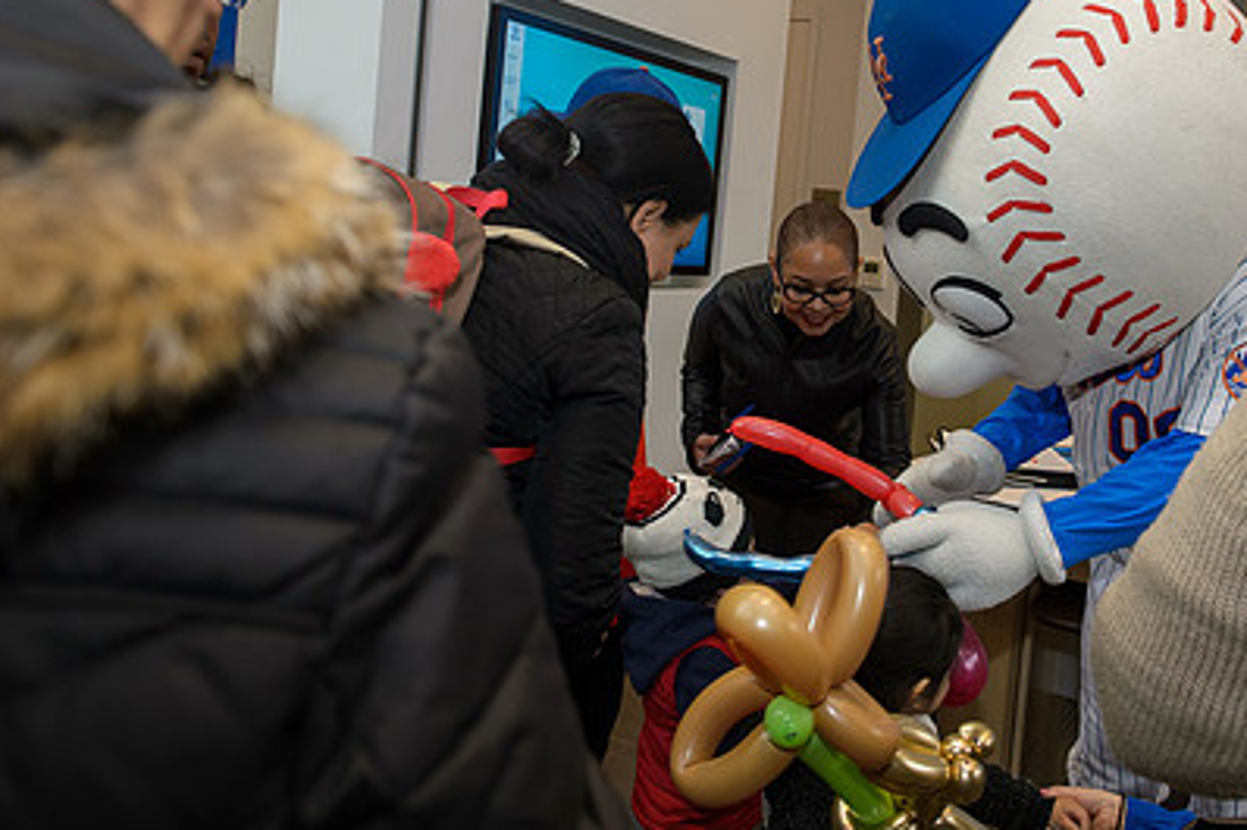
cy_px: 285
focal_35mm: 35
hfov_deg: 53.8
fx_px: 1212
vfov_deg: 37.5
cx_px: 786
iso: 800
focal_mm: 24
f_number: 4.5
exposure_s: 1/125
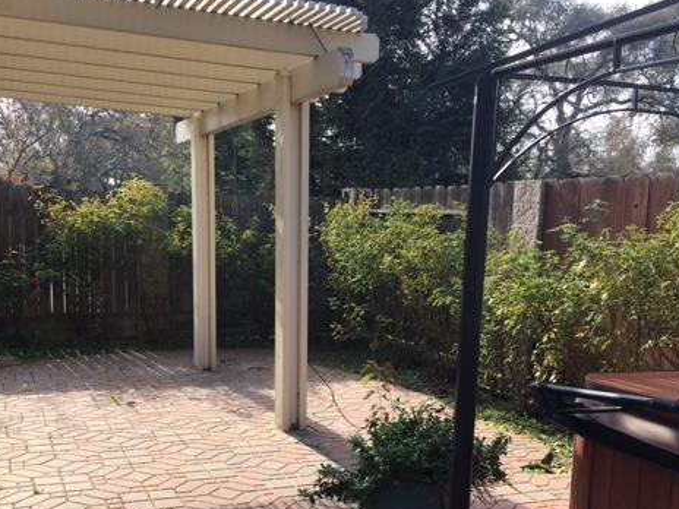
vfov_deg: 35.6
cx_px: 297
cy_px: 342
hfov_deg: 46.7
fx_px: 785
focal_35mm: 40
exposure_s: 1/407
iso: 25
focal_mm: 4.15
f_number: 2.2
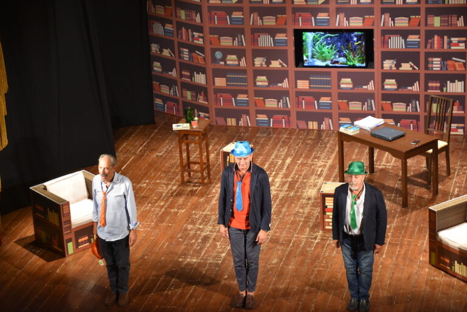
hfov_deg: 21.9
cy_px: 156
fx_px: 1206
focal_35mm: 93
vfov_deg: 14.7
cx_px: 234
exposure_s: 1/40
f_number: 5
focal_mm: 62
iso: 800
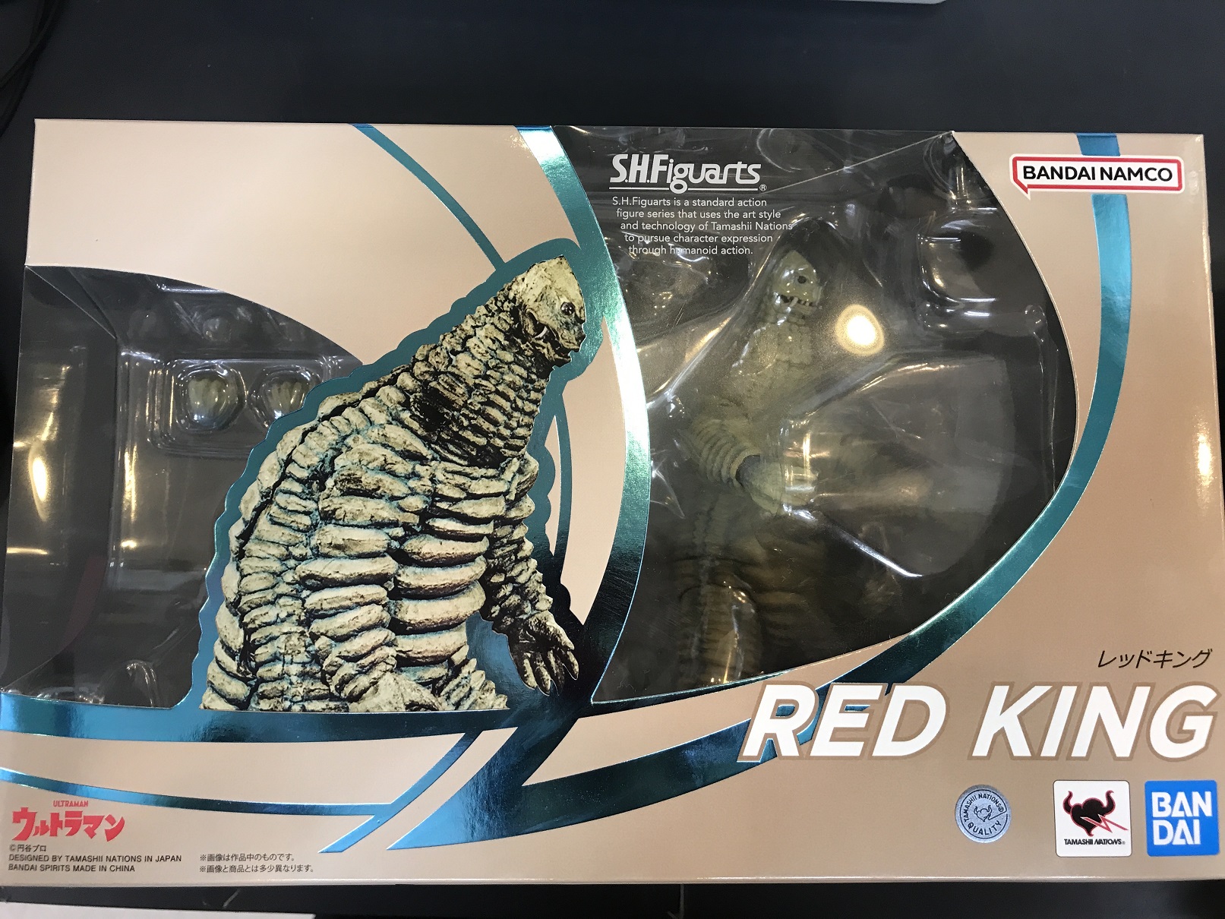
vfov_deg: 49.8
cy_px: 460
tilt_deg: -84.0
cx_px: 612
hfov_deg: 63.4
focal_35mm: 28
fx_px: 991
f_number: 1.8
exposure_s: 1/20
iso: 32
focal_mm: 3.99
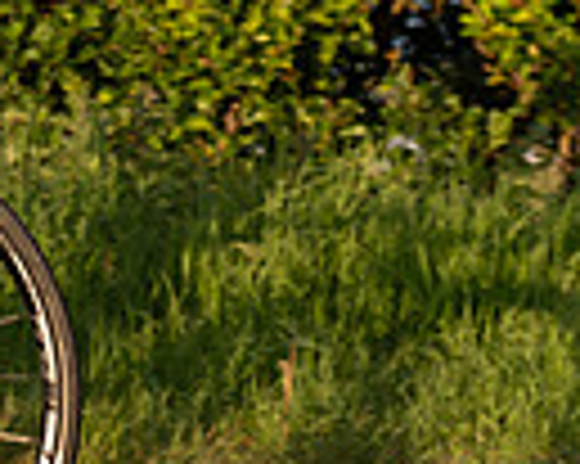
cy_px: -83
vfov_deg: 5.2
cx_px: -589
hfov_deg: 6.4
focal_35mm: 295
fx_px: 5060
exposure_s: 1/1000
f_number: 4
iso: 320
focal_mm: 70
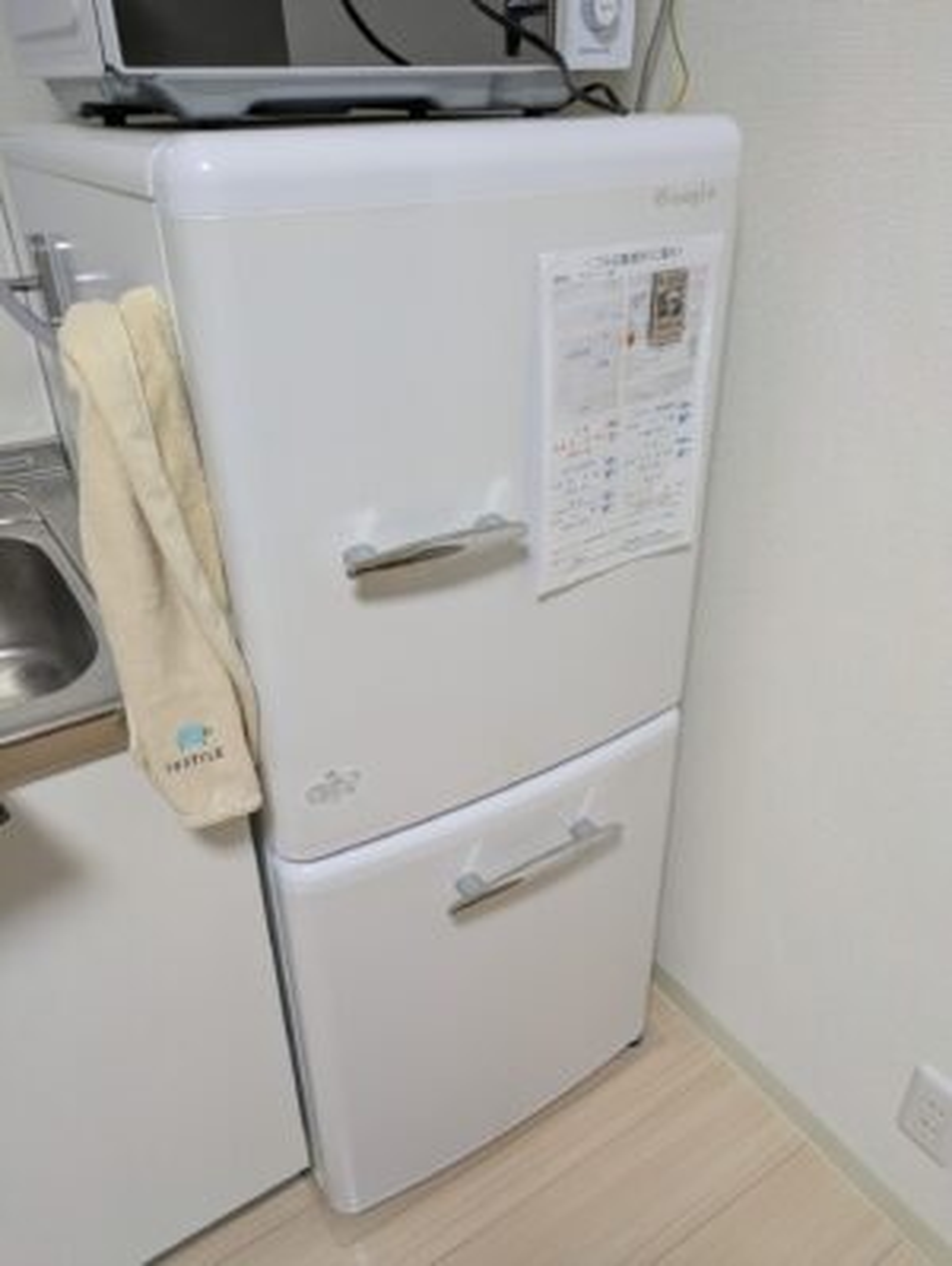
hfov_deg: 55.0
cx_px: 476
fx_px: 915
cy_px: 633
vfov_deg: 69.3
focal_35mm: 25
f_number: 1.89
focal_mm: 5.43
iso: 360
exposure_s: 1/120
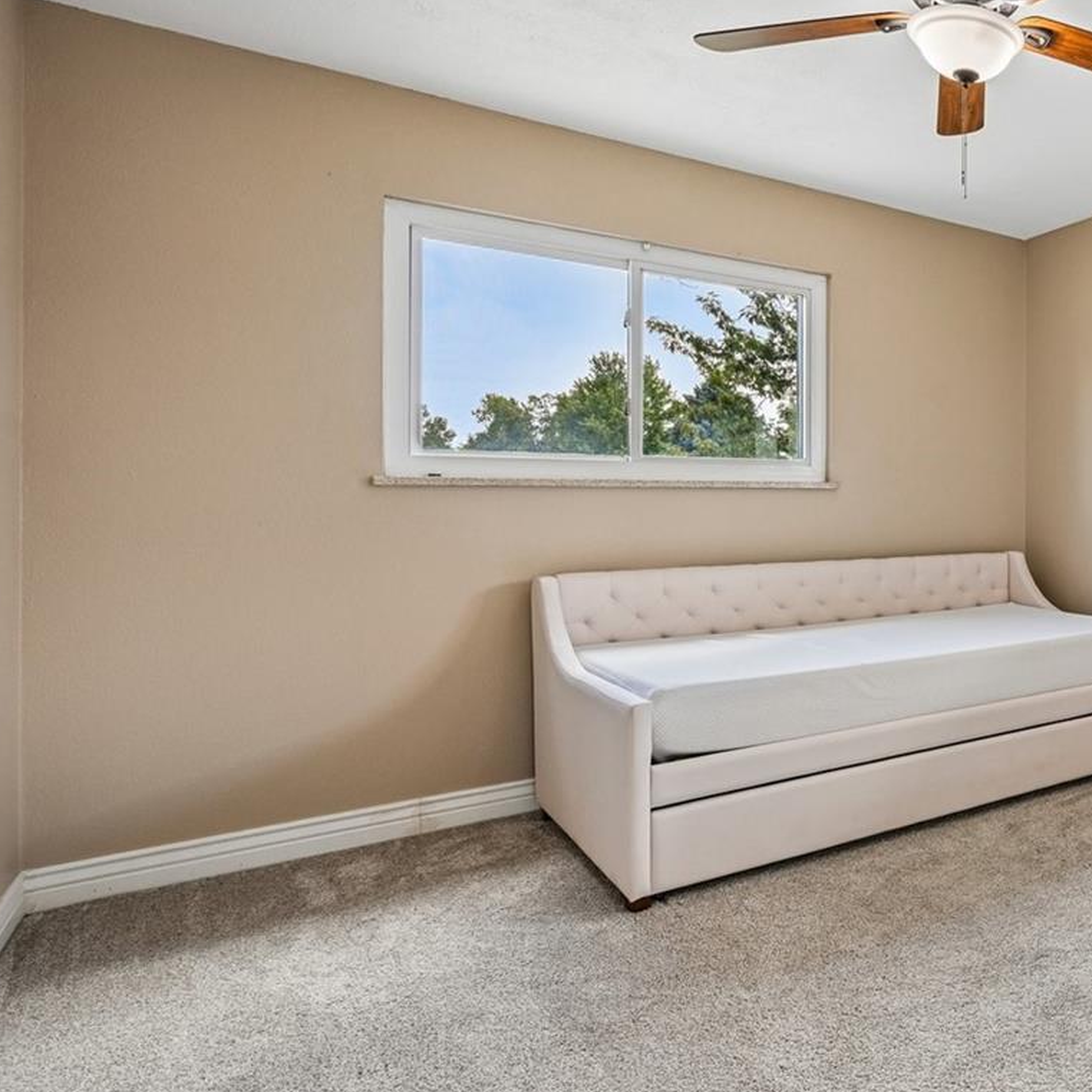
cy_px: 476
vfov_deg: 62.7
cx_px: 1125
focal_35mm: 25
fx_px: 892
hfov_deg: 49.5
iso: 200
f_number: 8
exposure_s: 1/15
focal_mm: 14
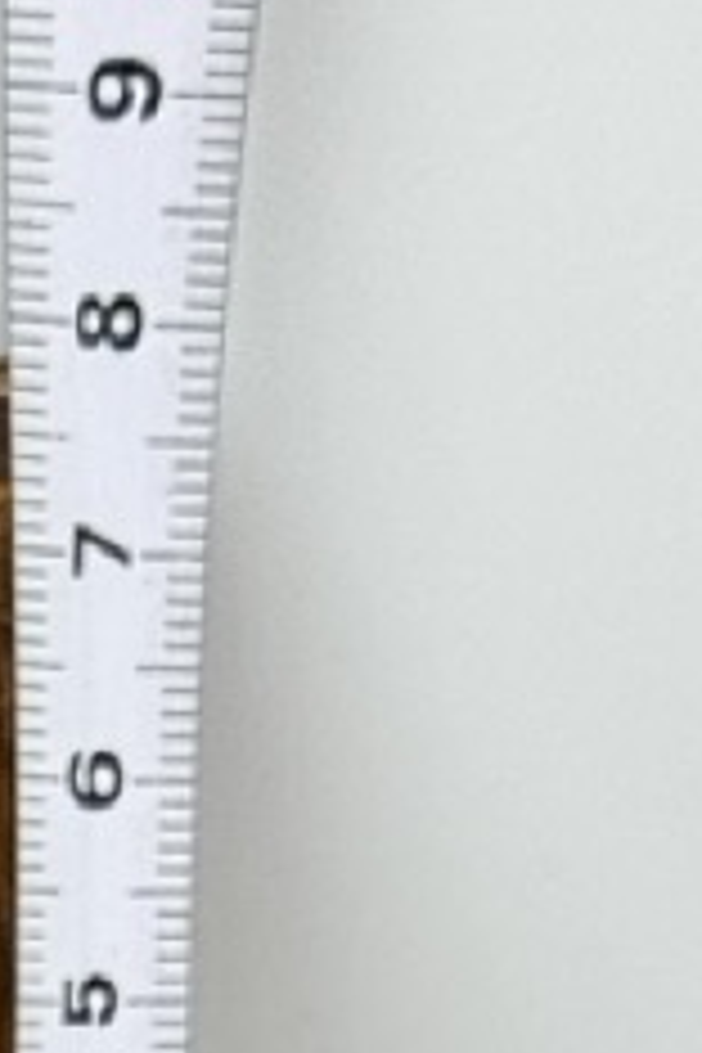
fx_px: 7985
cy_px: 2277
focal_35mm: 273
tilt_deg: -27.2
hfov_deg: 4.9
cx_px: -878
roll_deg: +1.8
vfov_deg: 7.2
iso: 50
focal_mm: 6.76
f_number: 1.78
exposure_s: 1/178
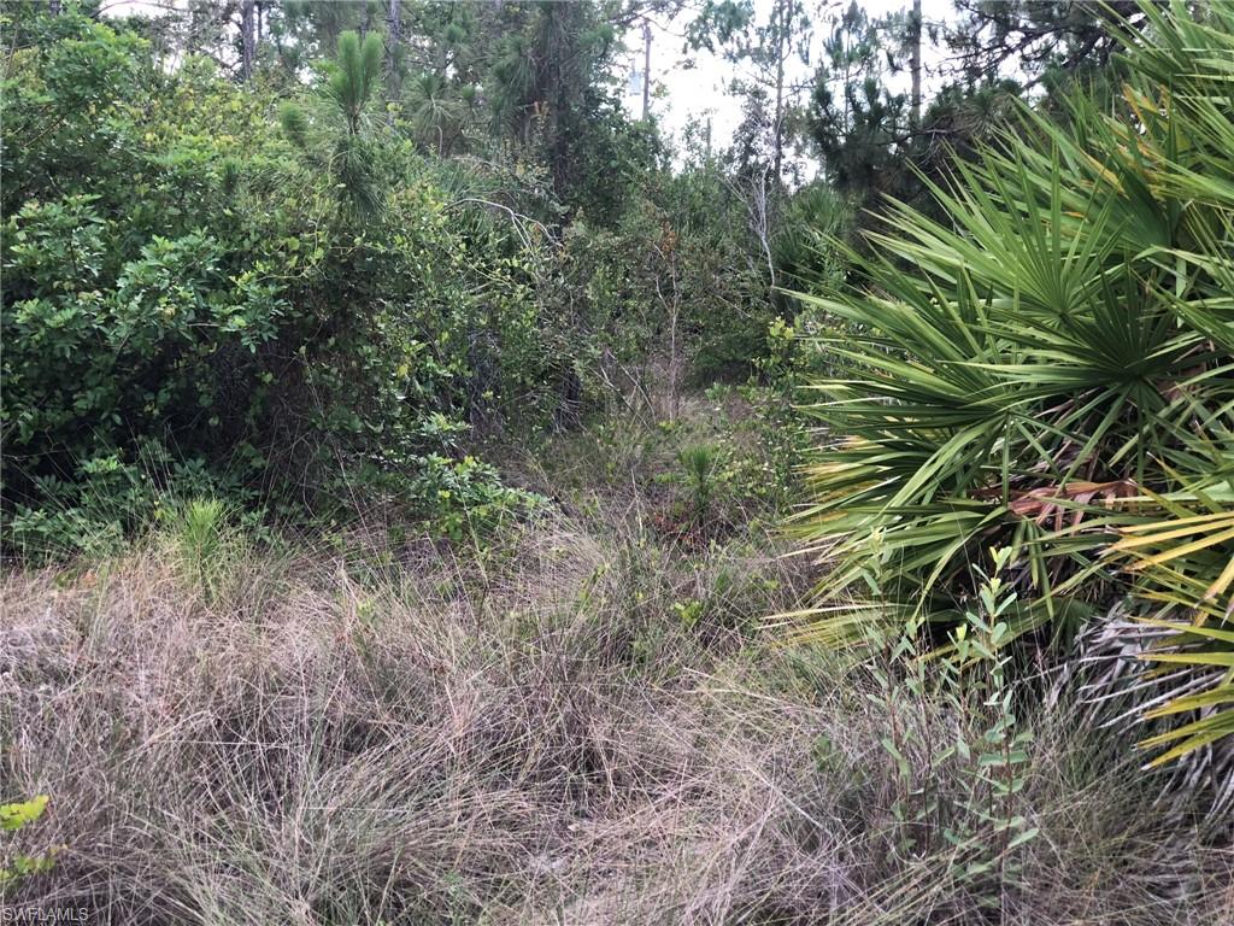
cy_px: 463
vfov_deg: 25.7
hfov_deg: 33.8
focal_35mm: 57
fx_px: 2032
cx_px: 617
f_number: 2.8
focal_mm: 6.6
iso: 20
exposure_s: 1/60
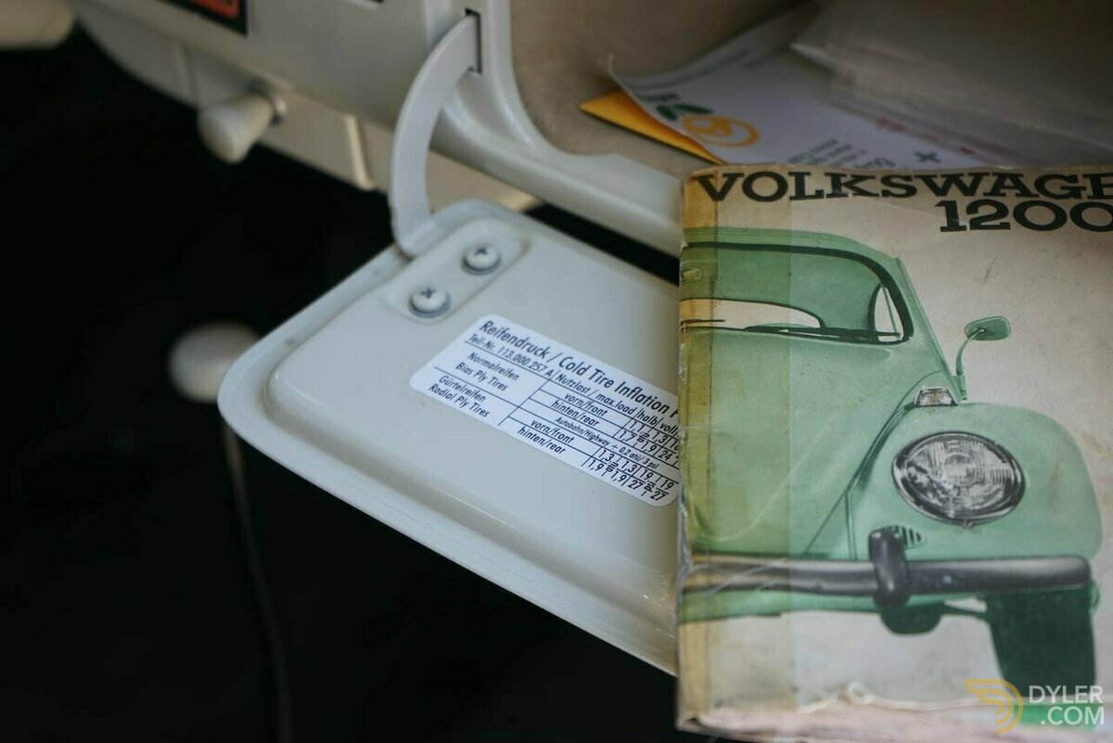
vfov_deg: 19.5
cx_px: 556
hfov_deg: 28.8
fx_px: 2165
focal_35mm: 70
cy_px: 372
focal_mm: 70
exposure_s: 1/80
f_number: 5.6
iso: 250
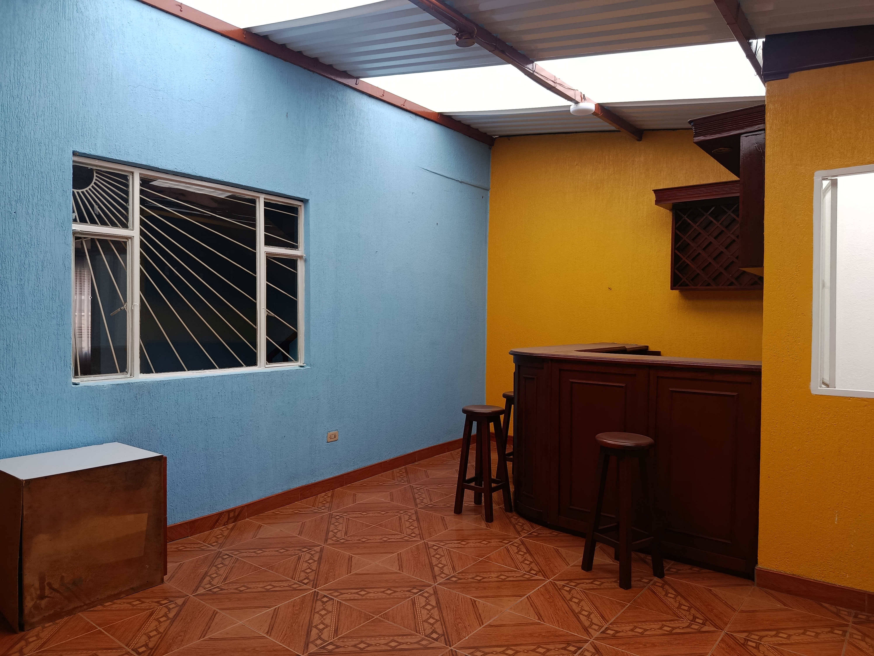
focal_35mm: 24
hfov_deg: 71.6
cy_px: 328
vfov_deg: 56.8
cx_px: 437
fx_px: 606
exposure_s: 1/120
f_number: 1.7
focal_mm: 5.24
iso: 156
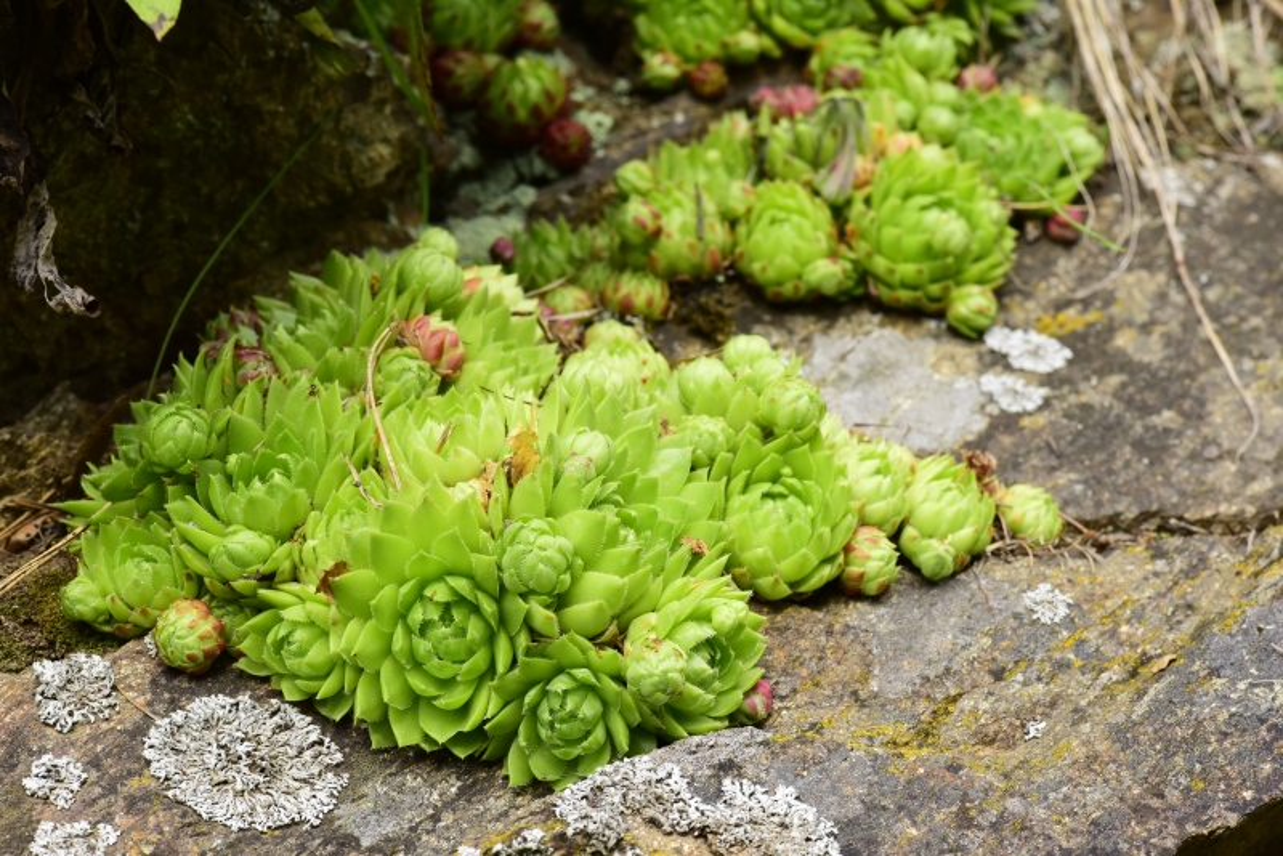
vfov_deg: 13.1
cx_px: 642
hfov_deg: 19.4
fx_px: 3743
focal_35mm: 105
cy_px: 428
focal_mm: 105
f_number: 20
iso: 1250
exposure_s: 1/200
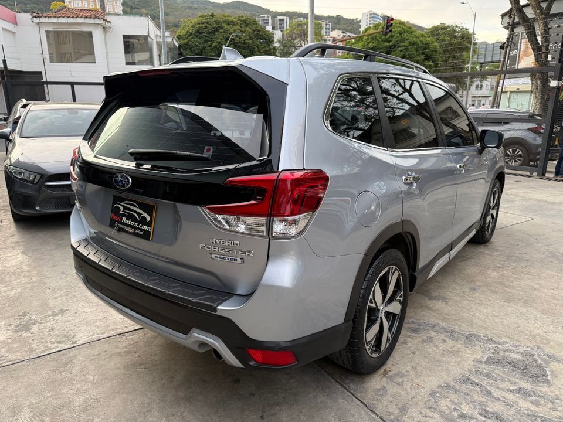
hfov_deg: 71.6
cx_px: 282
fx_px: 390
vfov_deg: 56.8
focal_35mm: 24
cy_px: 211
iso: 100
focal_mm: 6.76
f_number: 1.78
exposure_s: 1/186
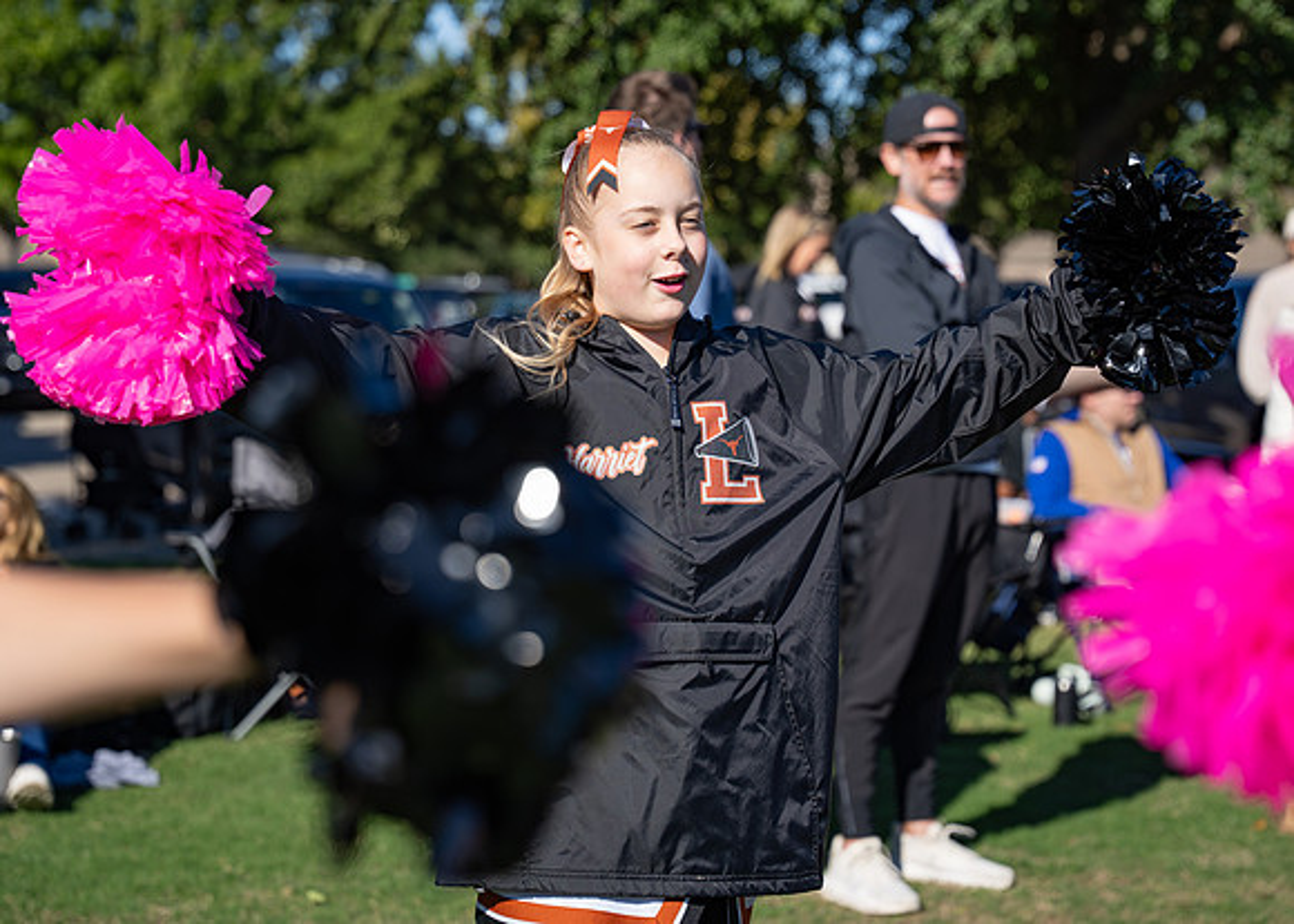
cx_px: 662
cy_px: 372
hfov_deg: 24.7
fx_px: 2959
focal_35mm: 81
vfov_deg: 17.7
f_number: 2.8
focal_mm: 63.8
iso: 250
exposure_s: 1/4000
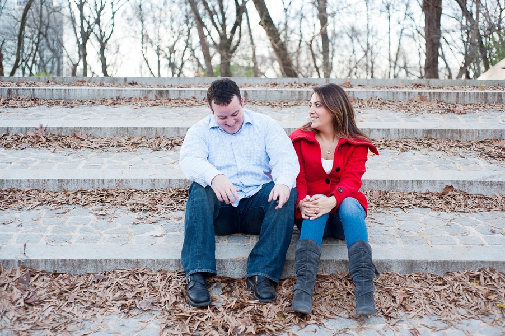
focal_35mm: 50
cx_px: 252
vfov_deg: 27.0
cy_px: 168
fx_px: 701
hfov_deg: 39.6
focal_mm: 50
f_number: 2.8
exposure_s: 1/125
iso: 160
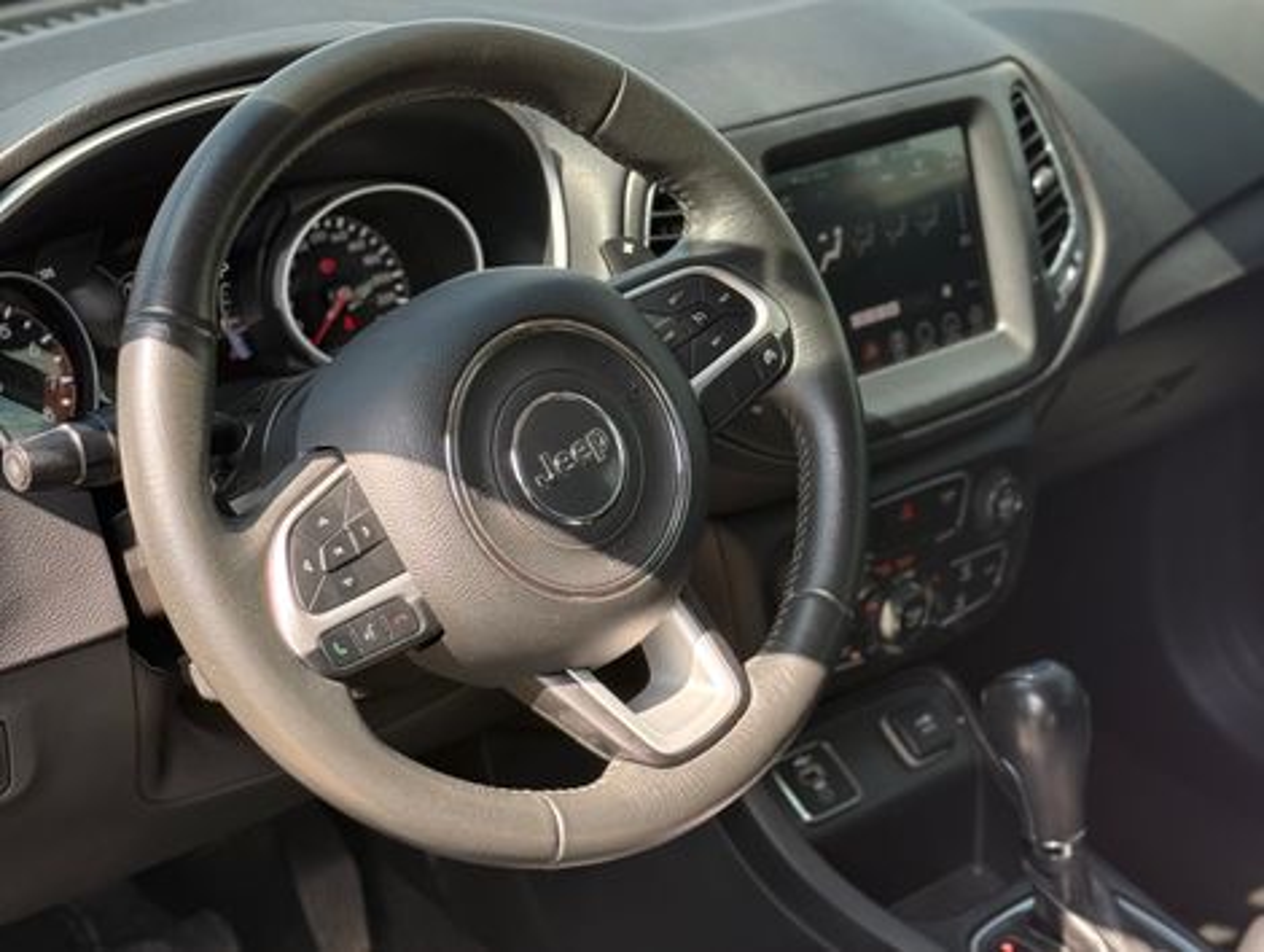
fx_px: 1755
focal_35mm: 48
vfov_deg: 30.3
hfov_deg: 39.6
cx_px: 632
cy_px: 476
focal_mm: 6.76
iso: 100
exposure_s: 1/263
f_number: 1.78
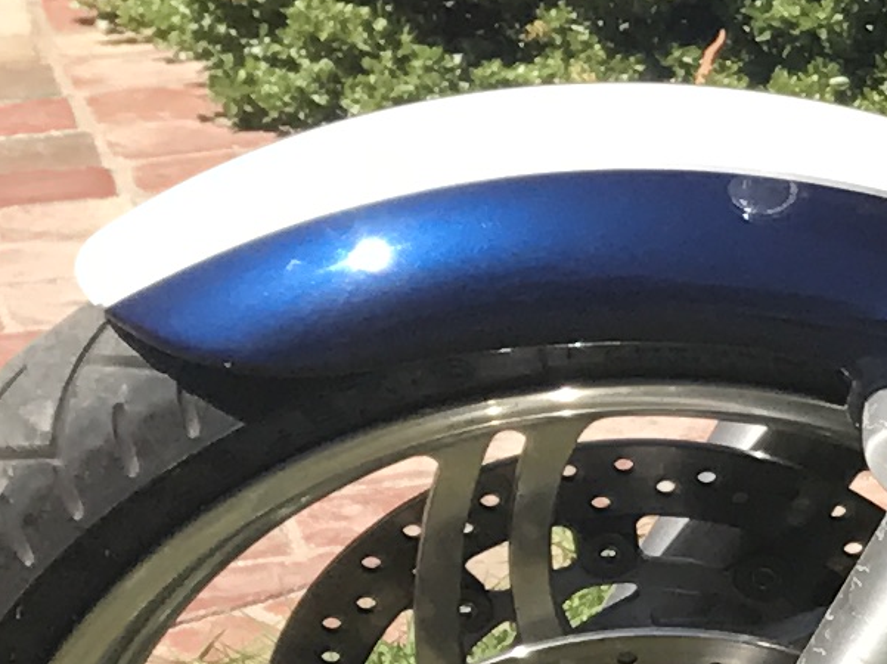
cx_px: 2237
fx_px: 4814
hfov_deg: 9.3
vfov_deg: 7.9
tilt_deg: -20.2
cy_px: 605
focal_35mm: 188
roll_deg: +0.2
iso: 20
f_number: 1.8
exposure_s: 1/1742
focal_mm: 3.99
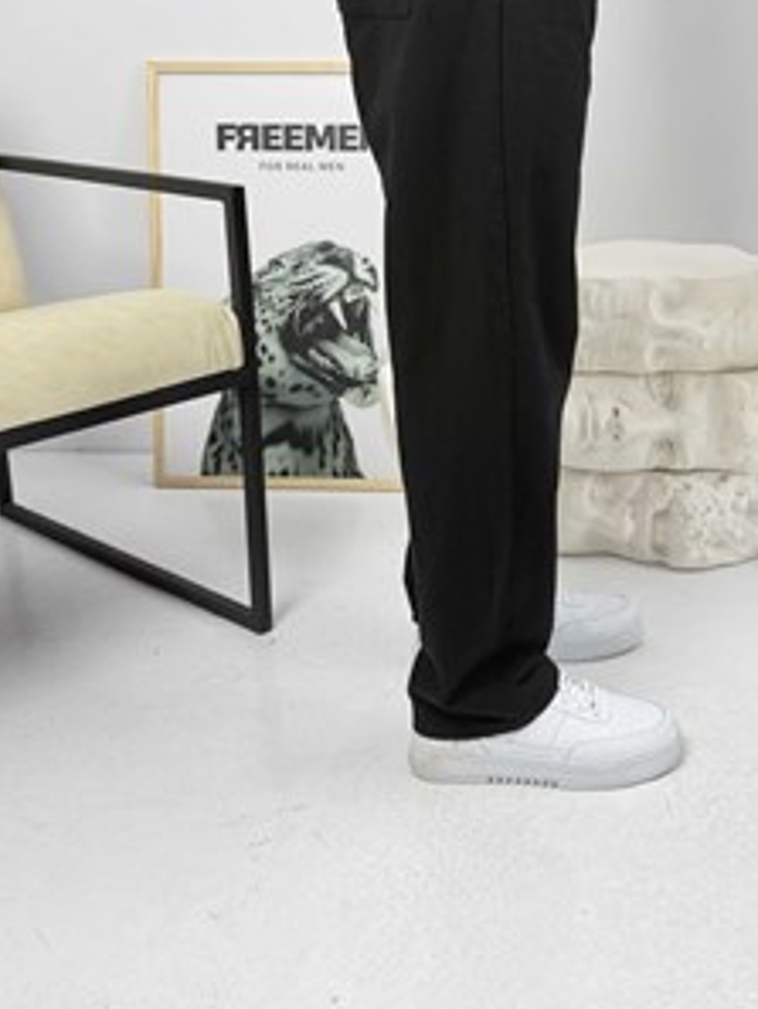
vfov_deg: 43.4
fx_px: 1255
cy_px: 365
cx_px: 517
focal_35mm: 43
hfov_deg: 33.3
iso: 125
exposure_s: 1/121
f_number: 1.78
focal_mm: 6.76
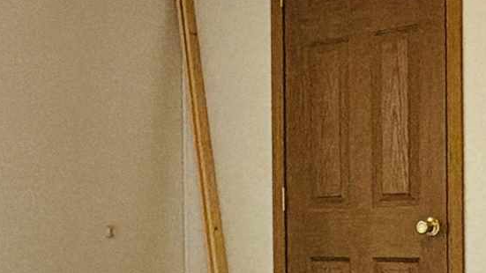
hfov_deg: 25.0
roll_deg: +1.3
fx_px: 1095
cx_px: 207
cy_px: 247
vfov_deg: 14.1
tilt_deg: -1.1
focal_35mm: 85
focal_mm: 2.22
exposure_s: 1/60
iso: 250
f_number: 2.2
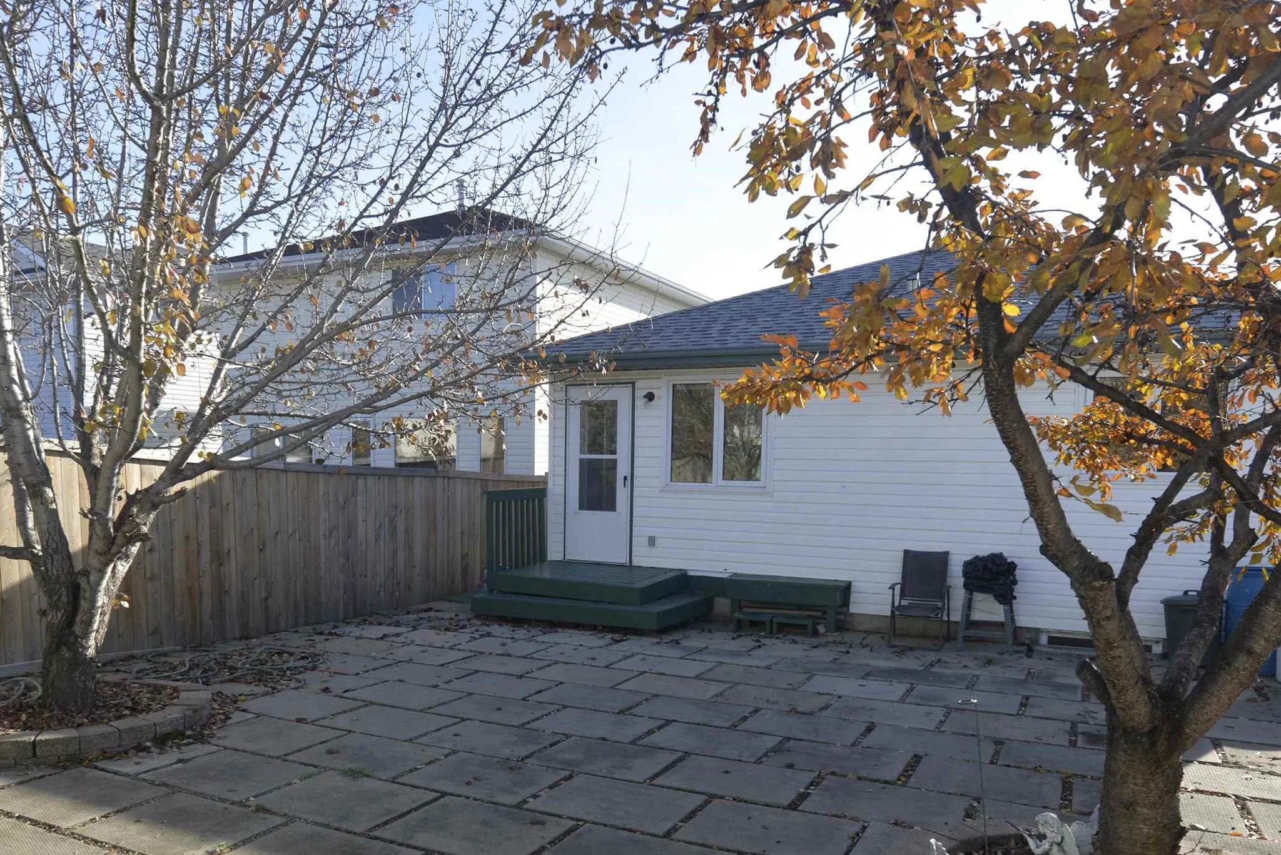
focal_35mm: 27
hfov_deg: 67.3
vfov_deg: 47.2
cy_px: 567
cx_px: 608
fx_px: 961
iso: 100
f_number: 6.3
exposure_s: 1/160
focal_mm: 18
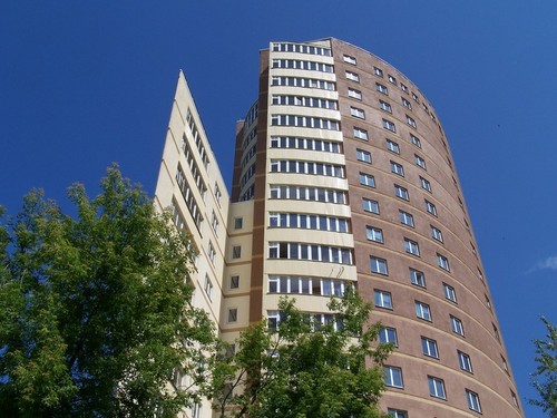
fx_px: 611
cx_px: 278
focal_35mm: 38
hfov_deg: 49.0
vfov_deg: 37.7
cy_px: 209
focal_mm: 6.3
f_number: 5.6
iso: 80
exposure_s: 1/500
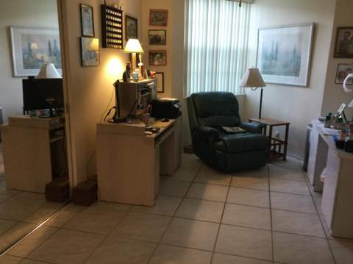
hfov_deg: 58.4
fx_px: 316
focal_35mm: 31
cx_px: 176
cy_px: 132
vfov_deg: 45.4
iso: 100
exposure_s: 1/30
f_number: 2.4
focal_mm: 3.3
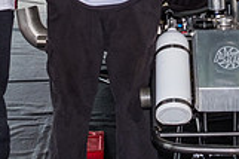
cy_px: -80
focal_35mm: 112
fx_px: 743
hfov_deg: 18.2
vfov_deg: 11.7
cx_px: 170
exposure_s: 1/200
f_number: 9
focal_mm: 18
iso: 400
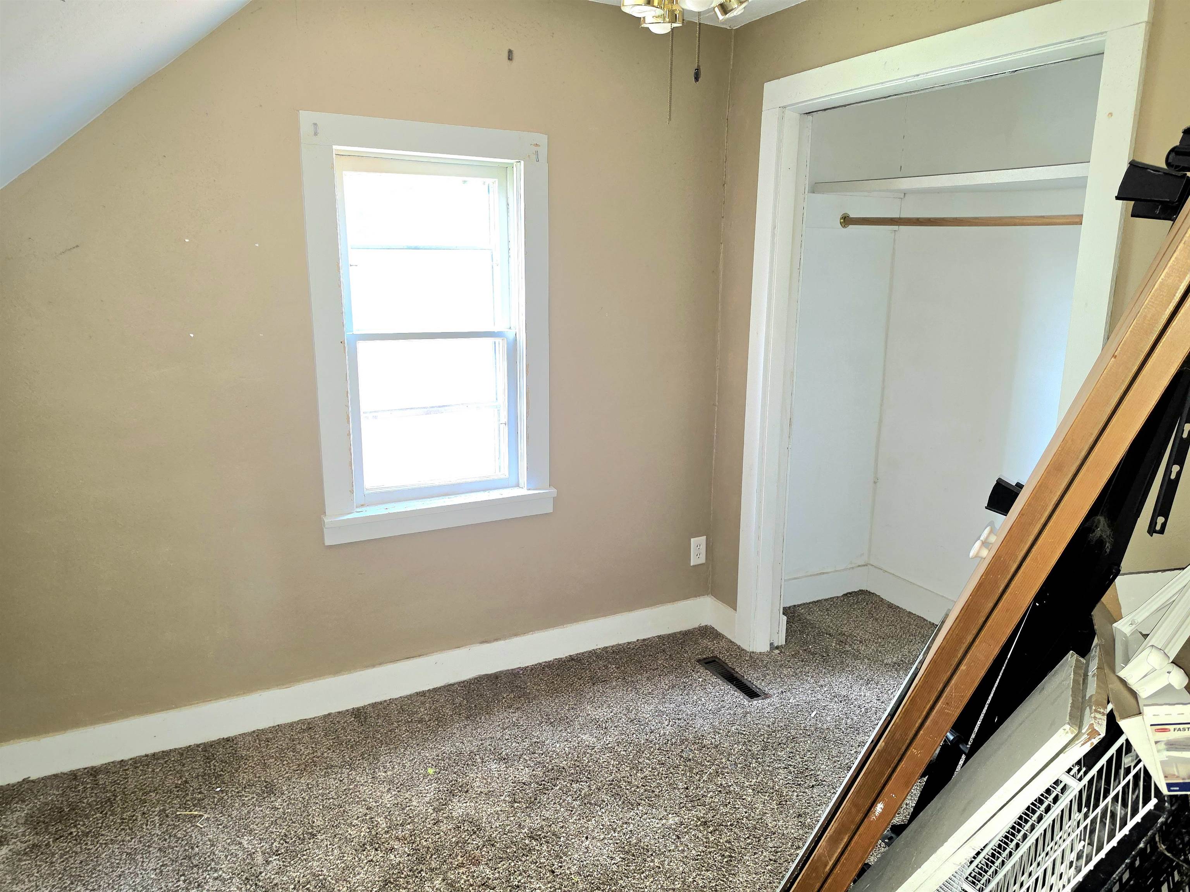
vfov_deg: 58.9
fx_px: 791
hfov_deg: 73.9
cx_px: 595
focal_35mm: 23
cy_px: 446
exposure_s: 1/24
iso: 64
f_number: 1.4
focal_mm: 6.5
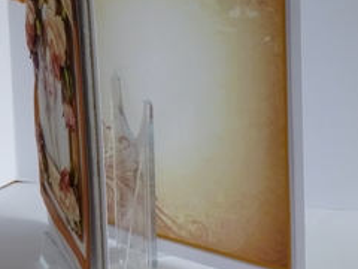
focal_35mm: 137
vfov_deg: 10.8
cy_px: 93
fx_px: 1417
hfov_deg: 14.4
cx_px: 131
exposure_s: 1/50
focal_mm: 13.2
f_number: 4.7
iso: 400
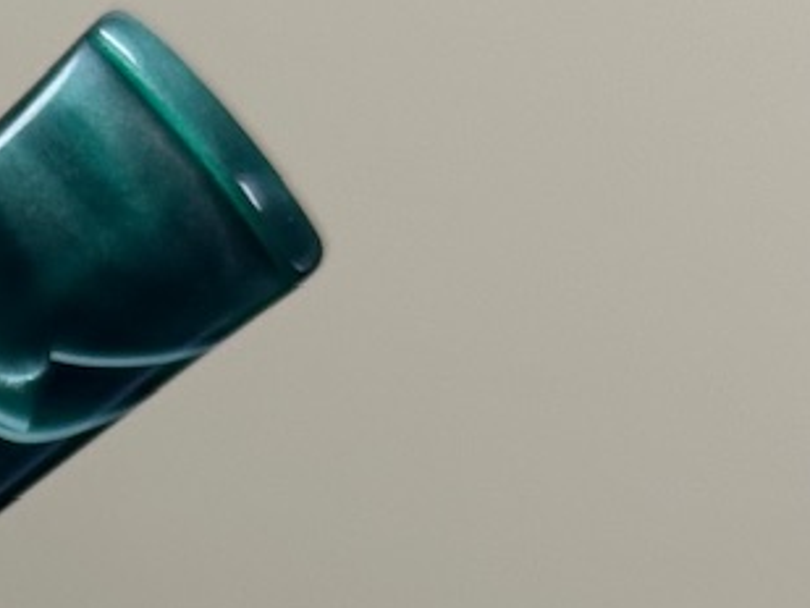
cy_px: 1127
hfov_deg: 9.3
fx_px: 4658
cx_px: -865
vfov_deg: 7.2
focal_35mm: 199
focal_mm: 6.86
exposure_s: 1/121
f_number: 1.78
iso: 64
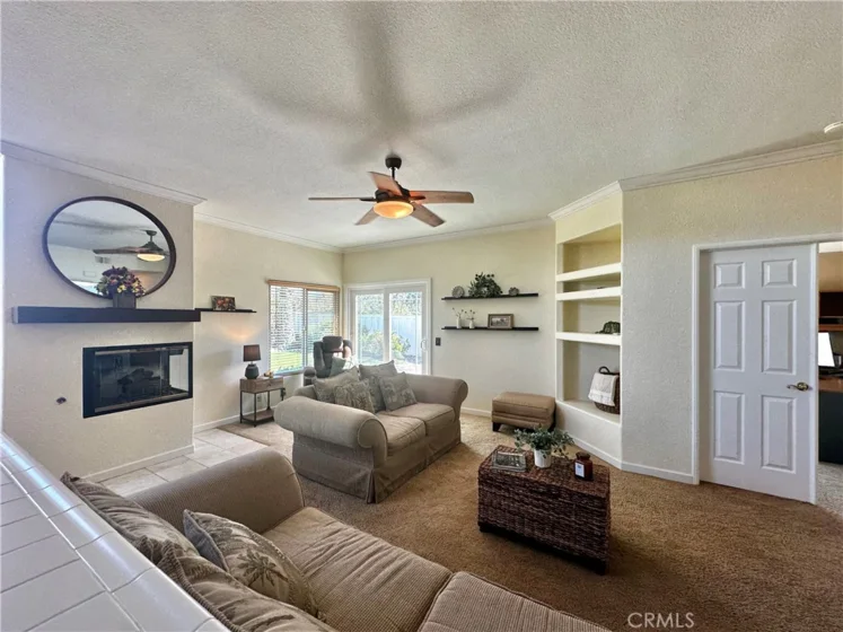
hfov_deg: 102.1
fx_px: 341
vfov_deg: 85.7
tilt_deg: +0.9
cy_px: 316
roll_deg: +0.4
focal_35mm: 14
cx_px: 422
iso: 80
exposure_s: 1/120
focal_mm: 2.22
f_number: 2.2
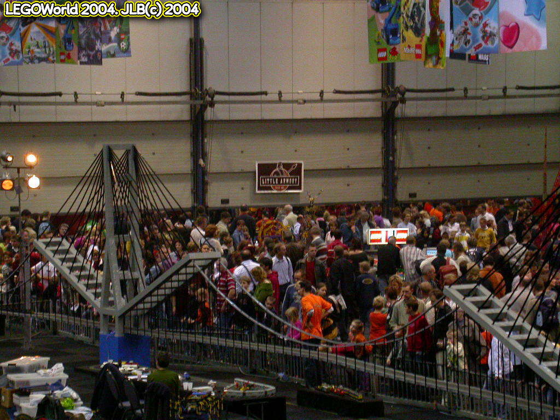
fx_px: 2491
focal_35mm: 154
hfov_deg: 12.8
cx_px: 280
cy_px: 210
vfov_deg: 9.6
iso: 400
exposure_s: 1/30
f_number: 5.1
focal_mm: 32
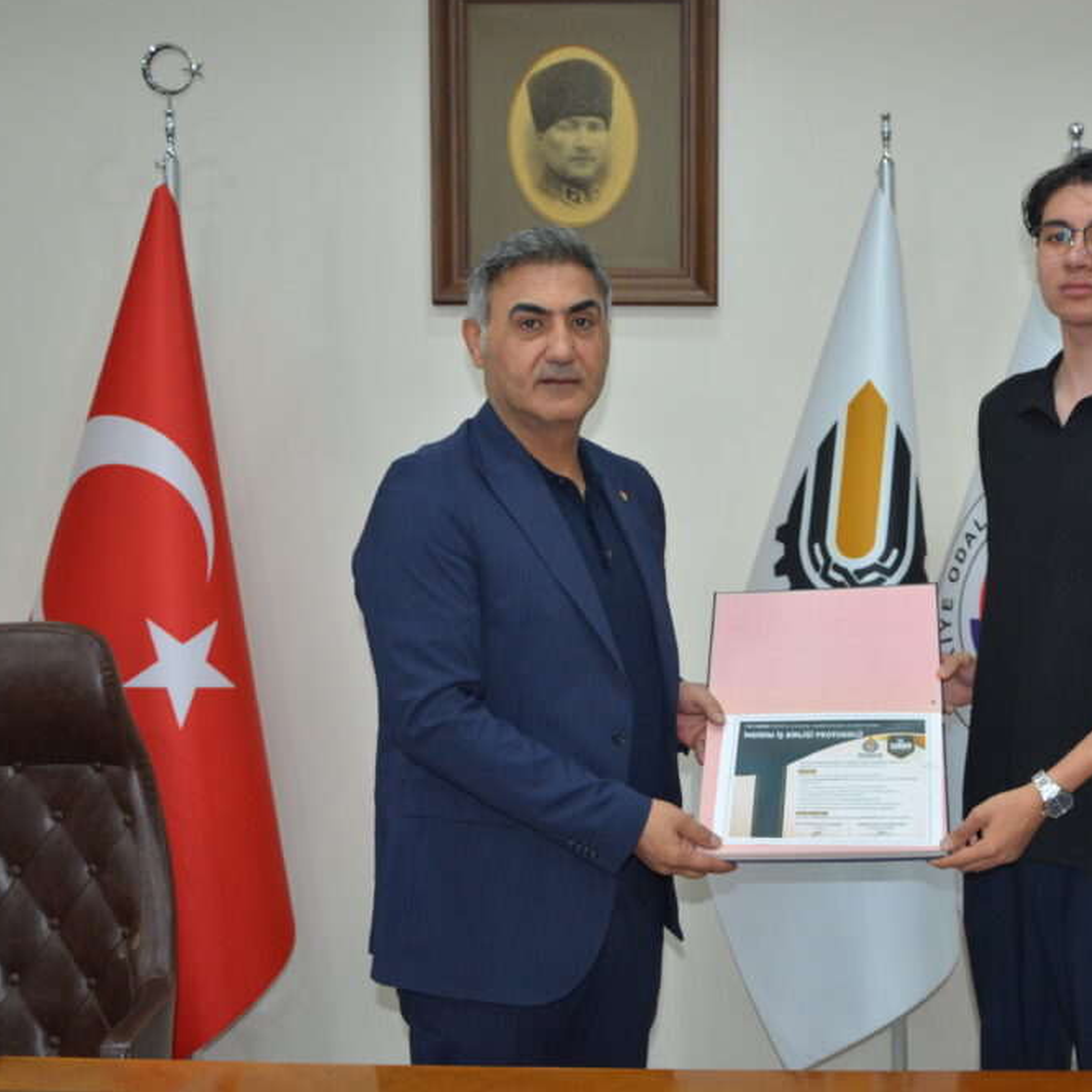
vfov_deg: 39.2
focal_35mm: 43
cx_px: 743
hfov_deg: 38.6
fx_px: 1535
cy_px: 548
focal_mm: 22
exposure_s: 1/60
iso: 800
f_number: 3.8
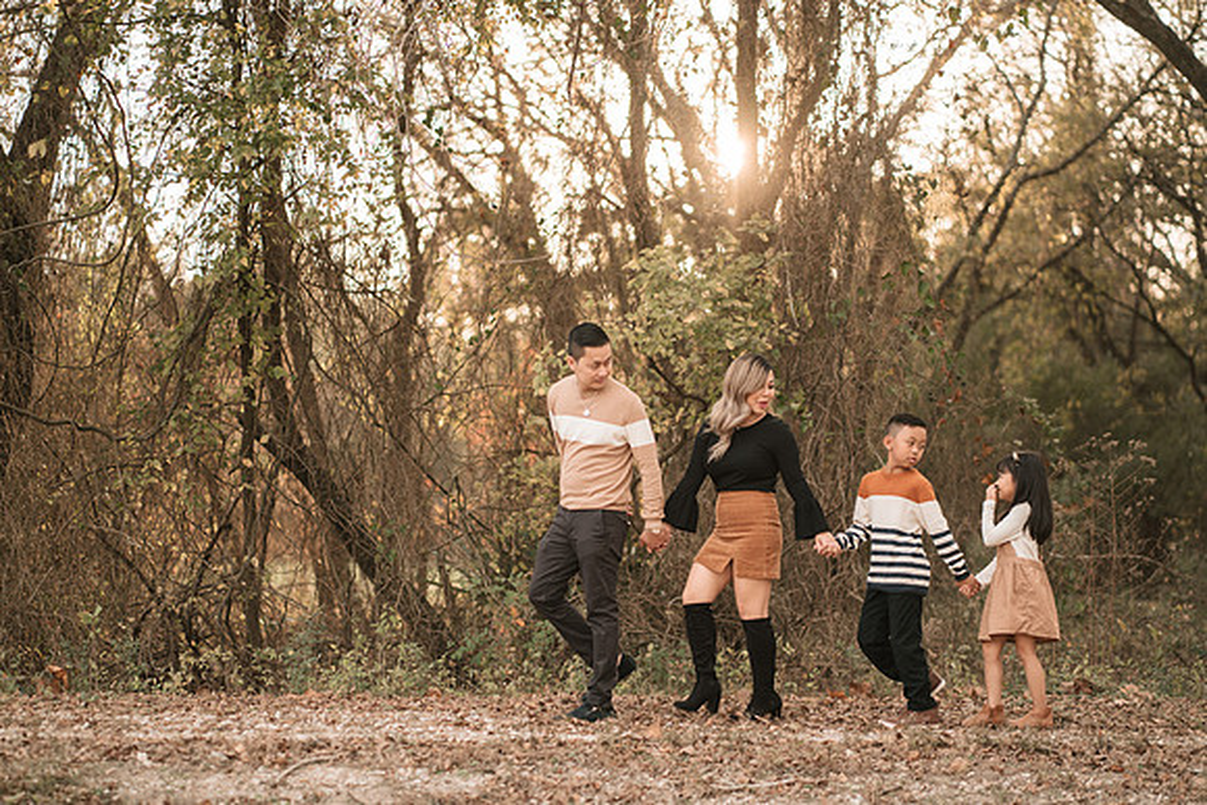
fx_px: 2913
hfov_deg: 23.4
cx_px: 604
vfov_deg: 15.7
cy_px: 402
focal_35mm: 87
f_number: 1.8
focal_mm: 85
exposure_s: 1/800
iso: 200
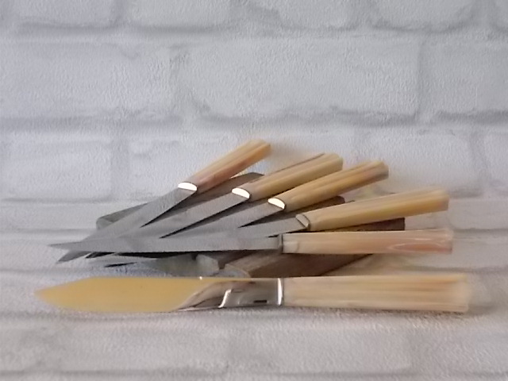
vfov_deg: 22.3
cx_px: 254
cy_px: 190
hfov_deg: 29.4
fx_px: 969
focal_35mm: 66
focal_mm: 11.8
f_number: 5.3
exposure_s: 1/80
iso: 800
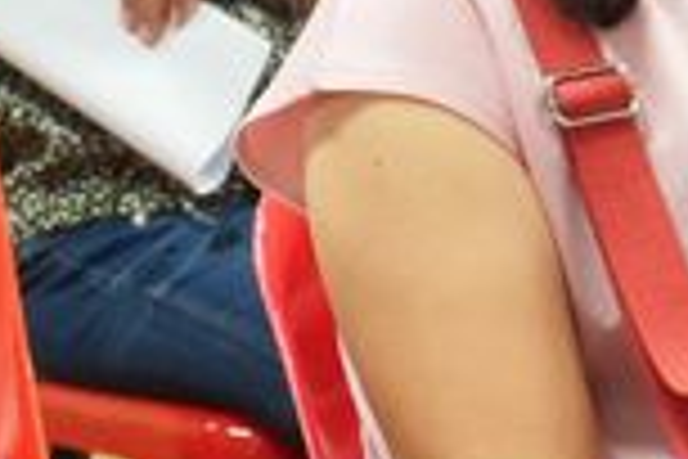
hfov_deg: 4.0
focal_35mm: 518
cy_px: -306
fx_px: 9893
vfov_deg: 2.6
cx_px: 236
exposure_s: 1/25
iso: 1600
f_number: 5
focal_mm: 47
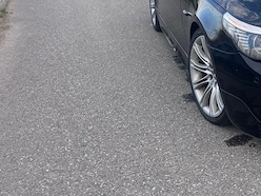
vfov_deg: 24.6
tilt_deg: -11.0
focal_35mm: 58
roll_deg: -0.1
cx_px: 299
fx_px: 437
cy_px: 23
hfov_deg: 29.4
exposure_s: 1/314
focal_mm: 6.76
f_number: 1.78
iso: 80
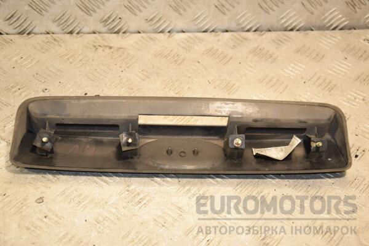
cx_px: 184
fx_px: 738
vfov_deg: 18.9
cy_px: 123
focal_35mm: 72
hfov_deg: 28.1
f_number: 5.6
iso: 800
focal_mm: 48
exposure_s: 1/200
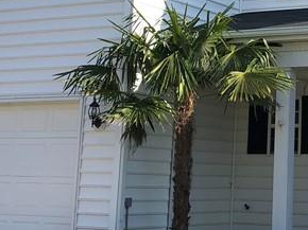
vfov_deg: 14.7
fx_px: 880
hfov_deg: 19.2
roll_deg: -0.7
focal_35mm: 99
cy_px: 5
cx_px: 324
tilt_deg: +11.3
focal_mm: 3.99
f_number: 1.8
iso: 20
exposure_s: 1/1389
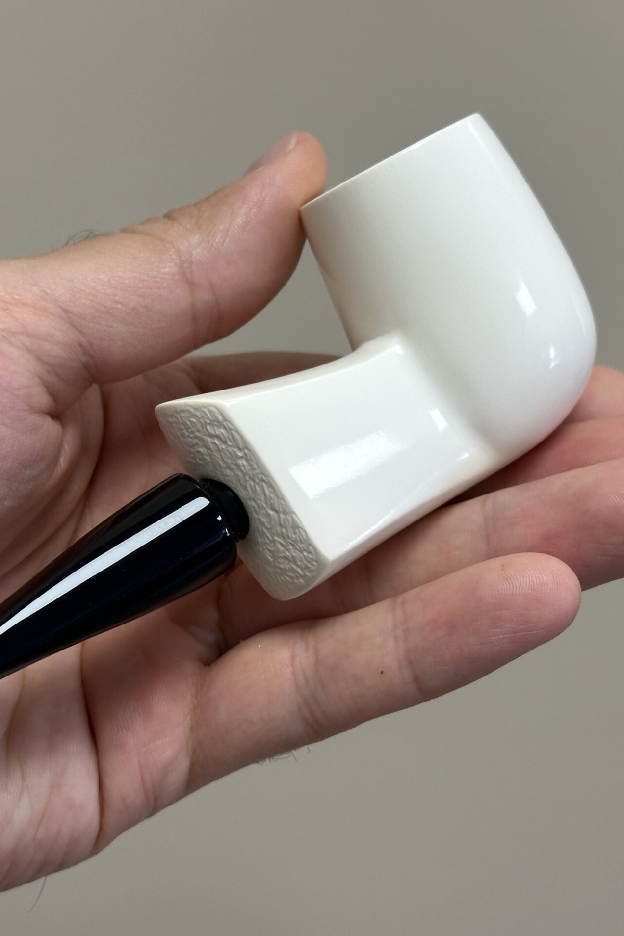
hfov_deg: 20.2
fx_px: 1742
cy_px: 470
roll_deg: -0.2
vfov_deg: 30.1
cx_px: 198
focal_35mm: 67
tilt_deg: -26.7
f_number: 1.78
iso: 64
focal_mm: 6.86
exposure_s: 1/121
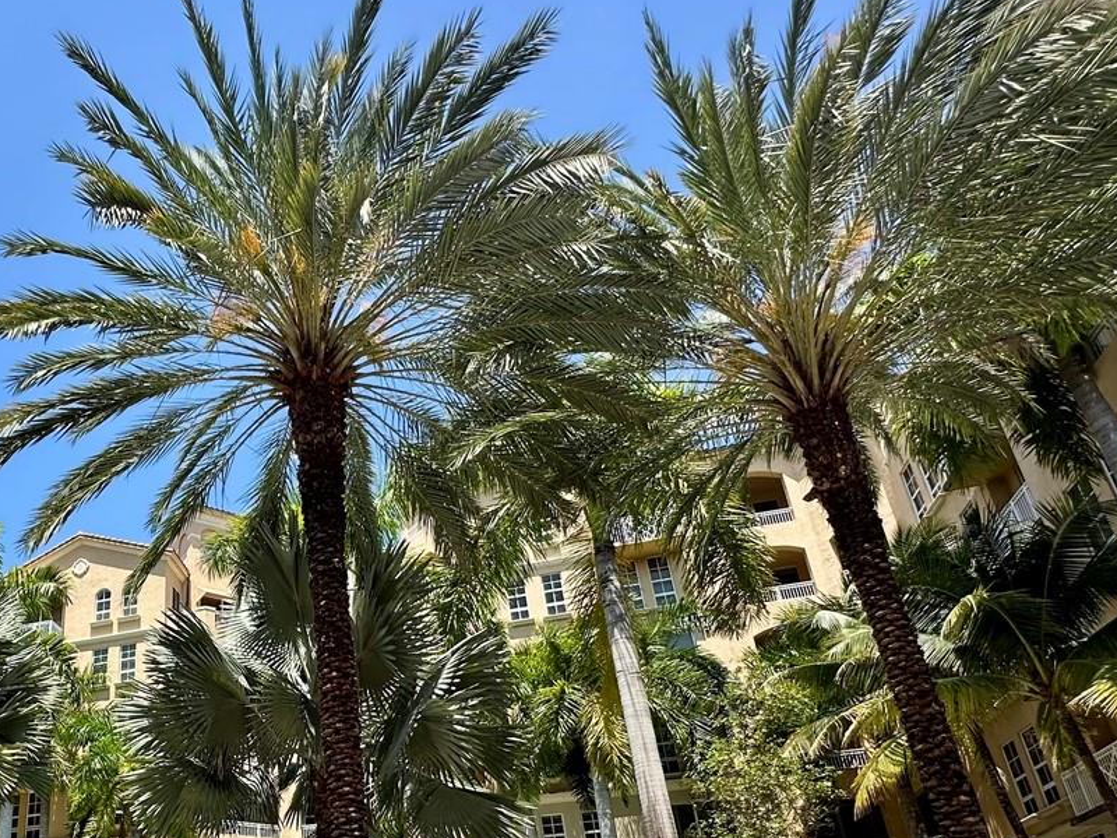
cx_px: 260
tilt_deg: +22.9
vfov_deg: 46.7
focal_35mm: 28
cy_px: 689
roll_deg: +1.1
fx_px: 904
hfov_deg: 59.5
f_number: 2.2
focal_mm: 2.22
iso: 50
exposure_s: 1/979
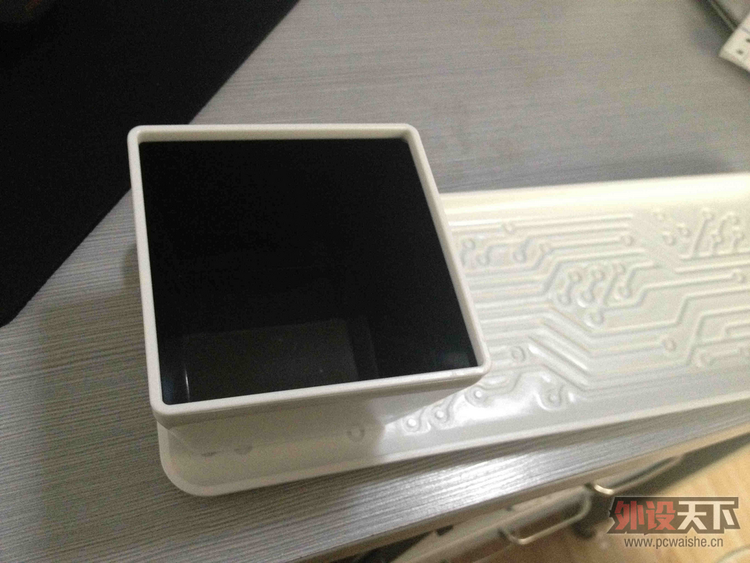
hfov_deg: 52.6
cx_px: 375
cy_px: 282
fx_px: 758
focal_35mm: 35
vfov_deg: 40.7
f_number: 2.4
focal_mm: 4.28
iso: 400
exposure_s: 1/20
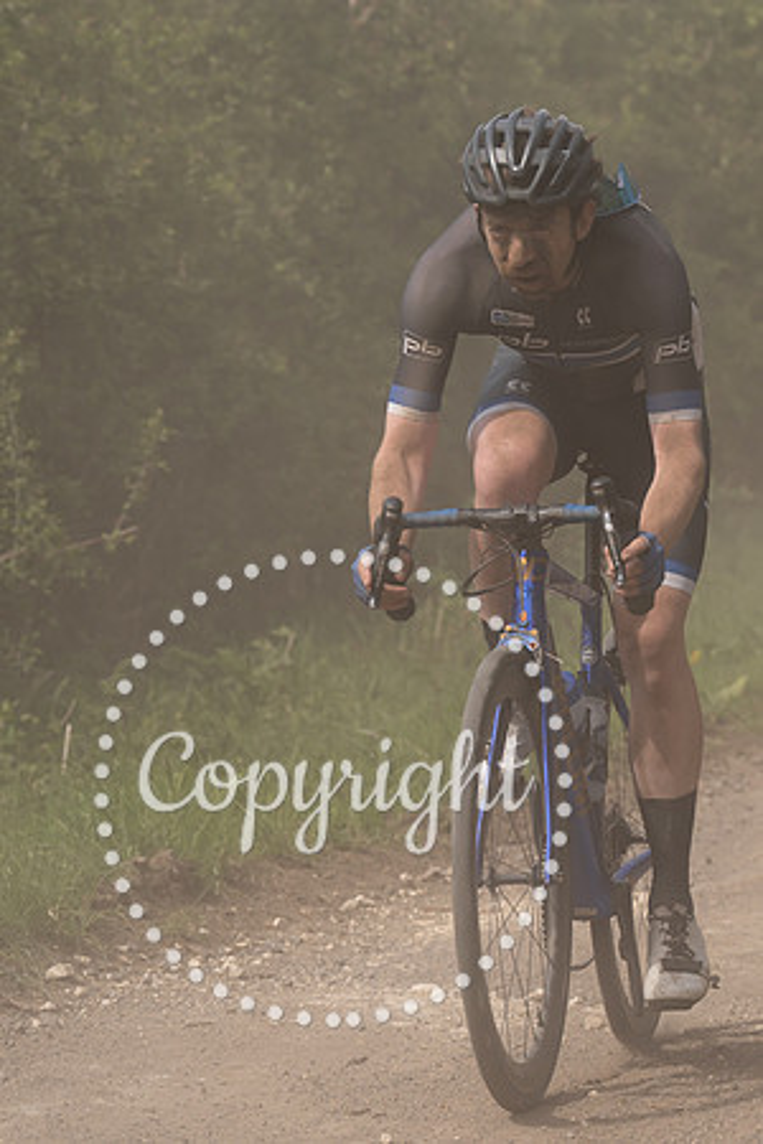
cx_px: 635
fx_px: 8210
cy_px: 337
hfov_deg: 5.3
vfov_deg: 8.0
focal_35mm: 258
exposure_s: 1/1000
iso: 200
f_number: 5
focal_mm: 122
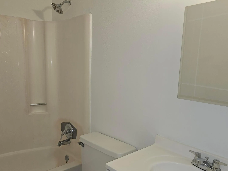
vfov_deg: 45.3
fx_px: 204
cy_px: 99
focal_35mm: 31
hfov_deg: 58.3
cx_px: 119
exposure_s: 1/60
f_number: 1.7
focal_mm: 6.3
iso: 64
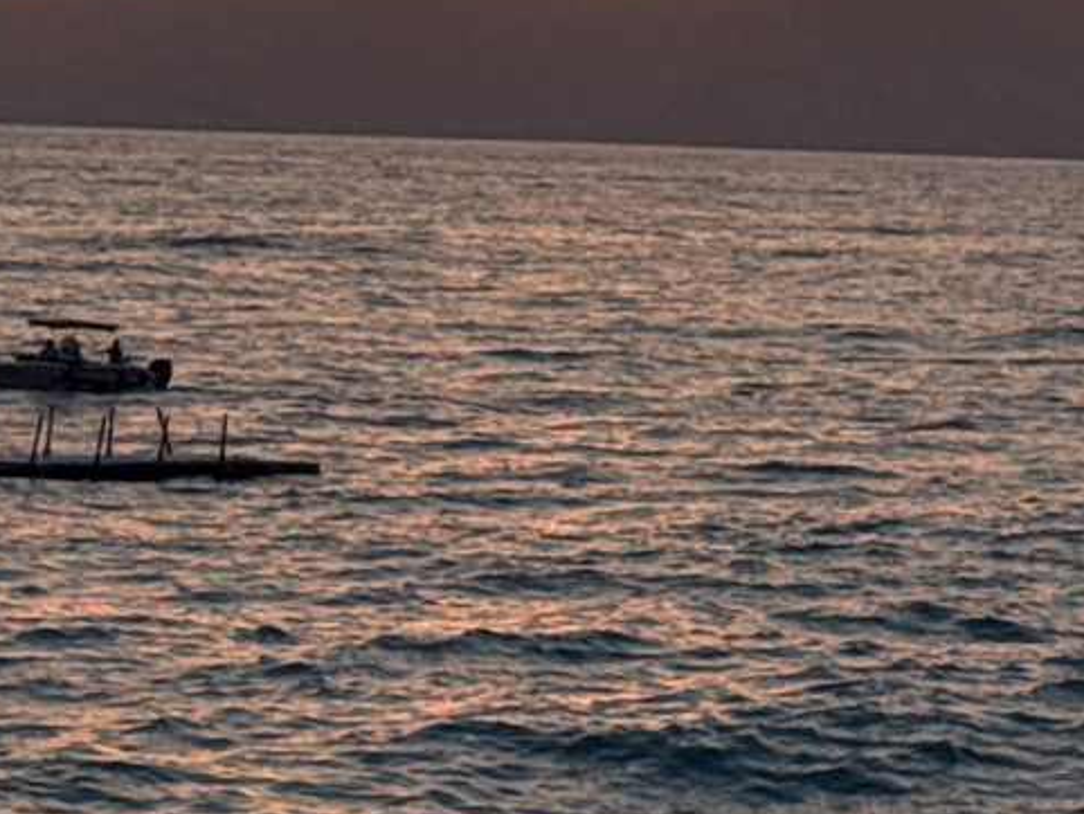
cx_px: 1397
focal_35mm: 199
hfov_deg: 9.8
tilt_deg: +7.7
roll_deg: -1.9
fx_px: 6235
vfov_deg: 7.3
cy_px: -677
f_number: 1.78
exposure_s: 1/1172
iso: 64
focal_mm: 6.76
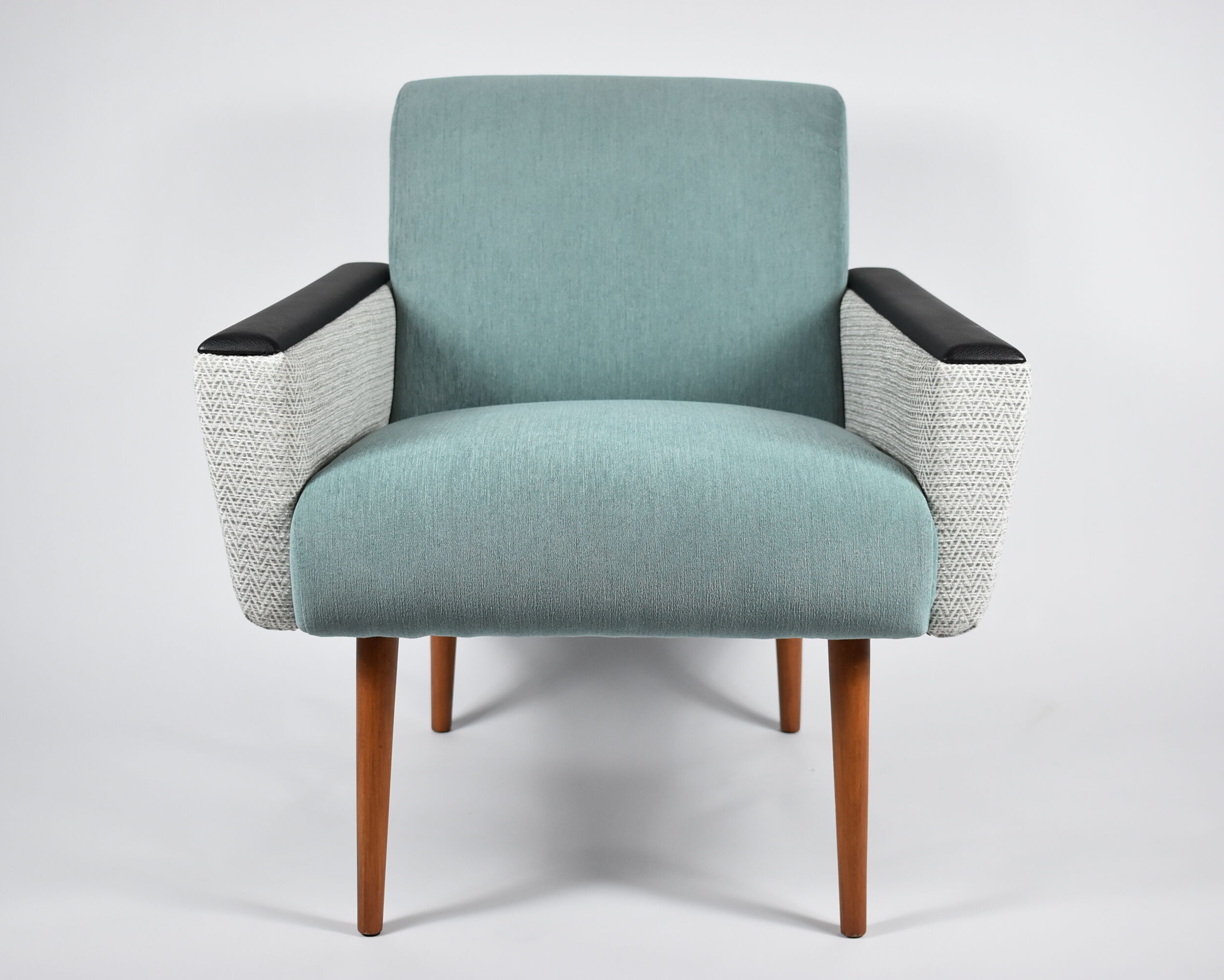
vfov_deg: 28.8
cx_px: 601
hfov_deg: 35.6
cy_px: 491
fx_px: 1904
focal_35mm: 53
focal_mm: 31
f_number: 4.5
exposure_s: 1/125
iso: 800
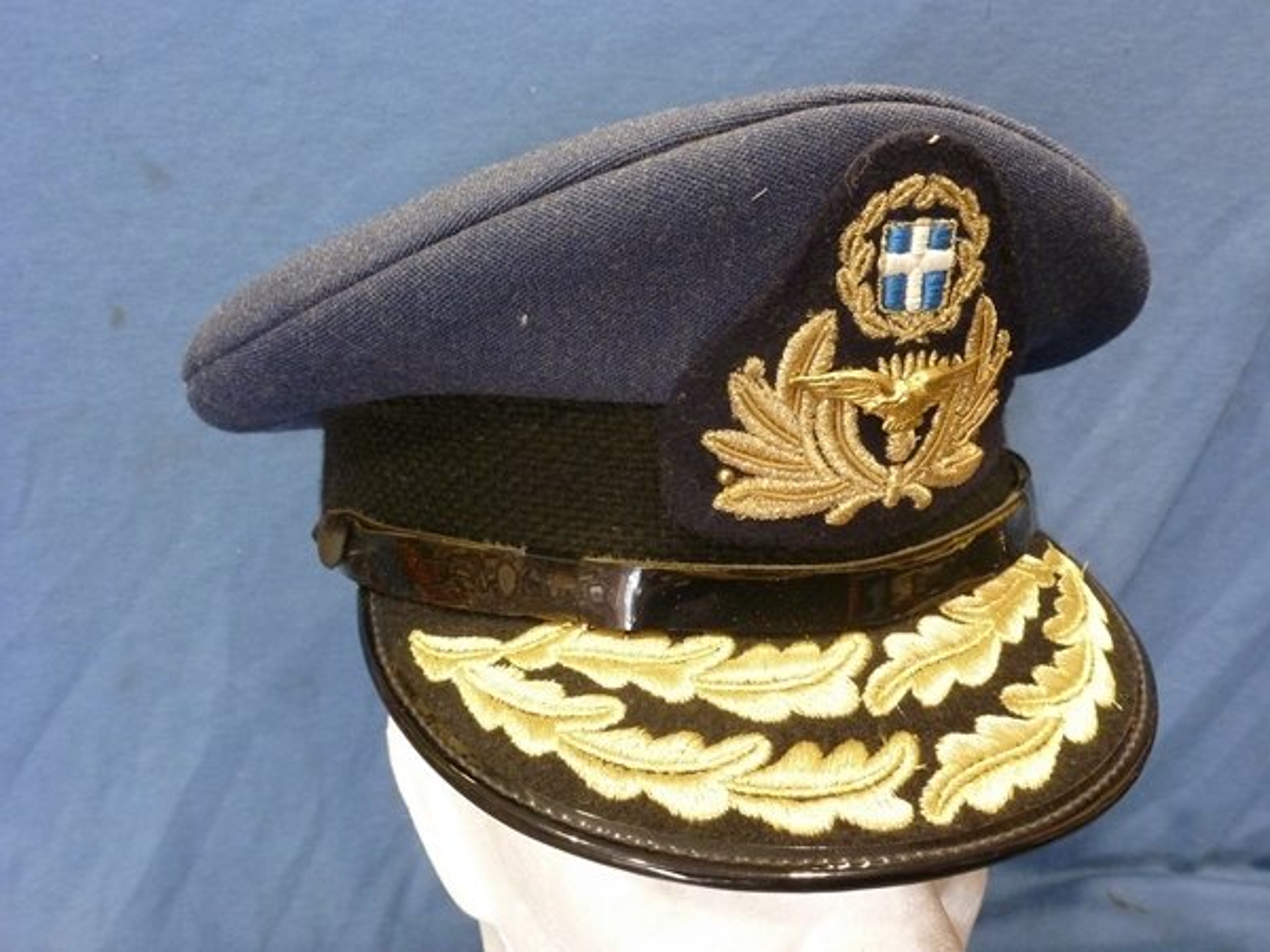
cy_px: 476
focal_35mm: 30
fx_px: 1101
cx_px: 635
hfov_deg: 60.0
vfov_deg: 46.8
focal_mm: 5.4
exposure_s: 1/5
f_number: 3.5
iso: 400
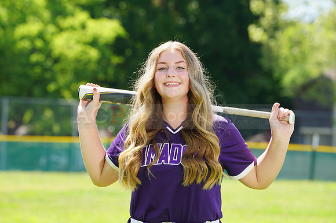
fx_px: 2602
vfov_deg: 4.9
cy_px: 112
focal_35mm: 279
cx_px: 168
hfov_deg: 7.4
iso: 200
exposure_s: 1/125
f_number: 10
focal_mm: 279
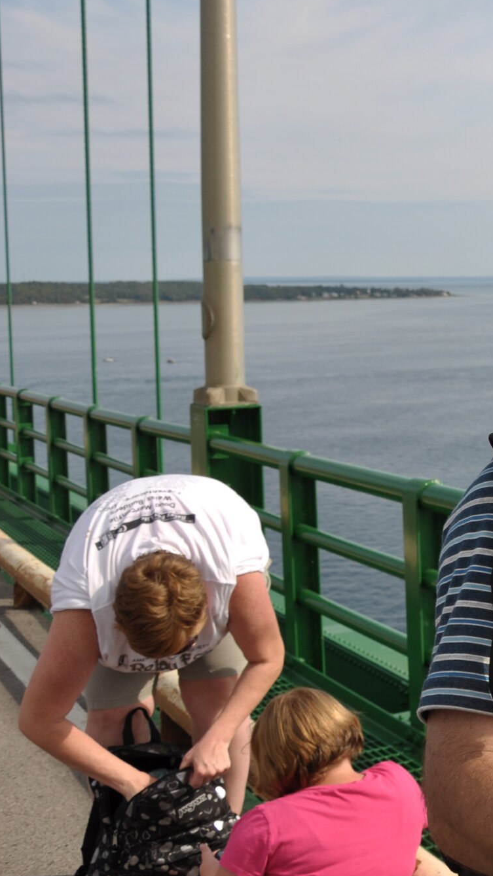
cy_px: 369
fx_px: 1464
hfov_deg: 16.7
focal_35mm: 63
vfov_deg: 33.3
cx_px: 811
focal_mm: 21
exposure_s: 1/400
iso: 100
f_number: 8
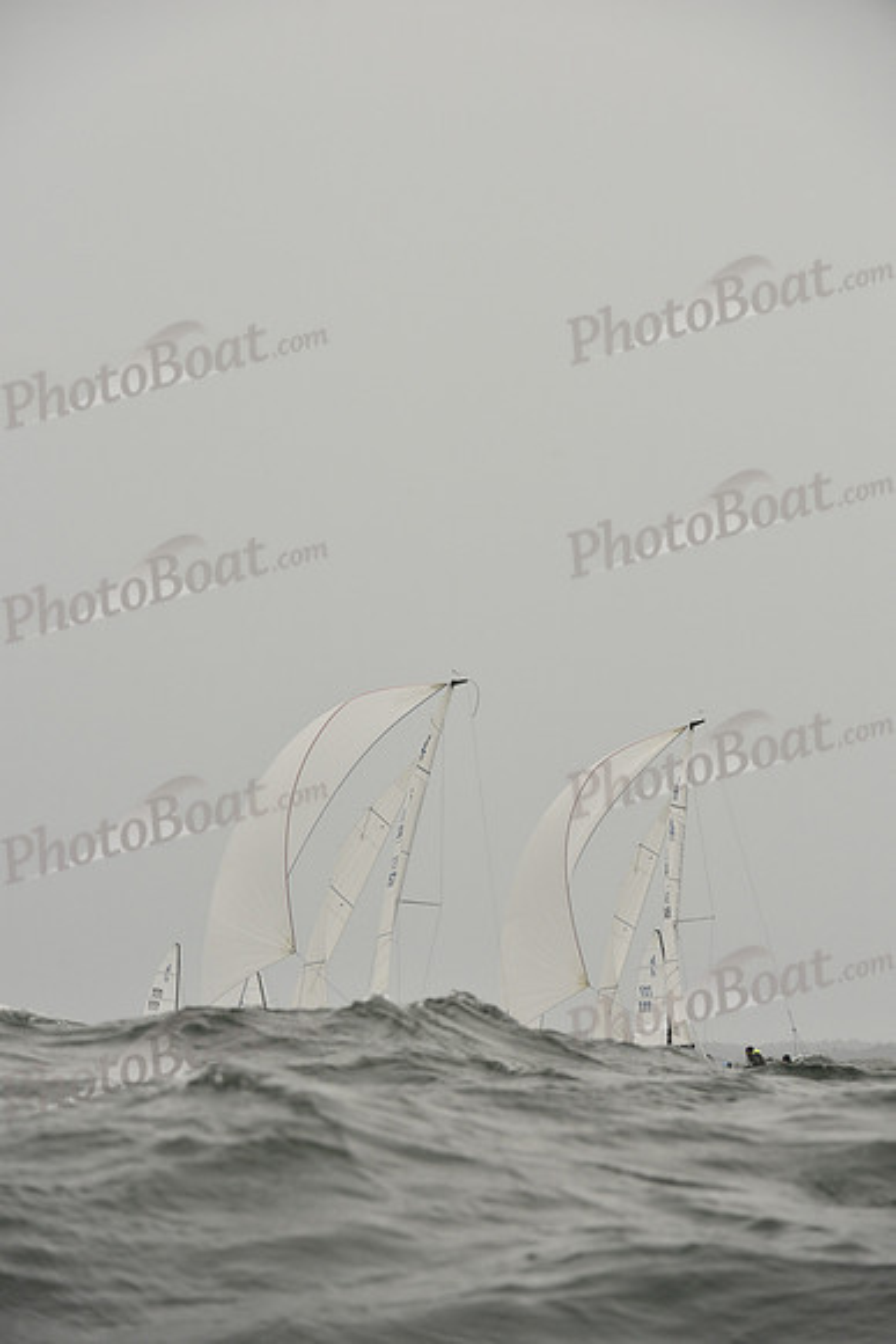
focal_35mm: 200
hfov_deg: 6.9
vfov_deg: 10.3
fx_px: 7462
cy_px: 672
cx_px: 448
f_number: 7.1
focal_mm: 200
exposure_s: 1/1250
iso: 400
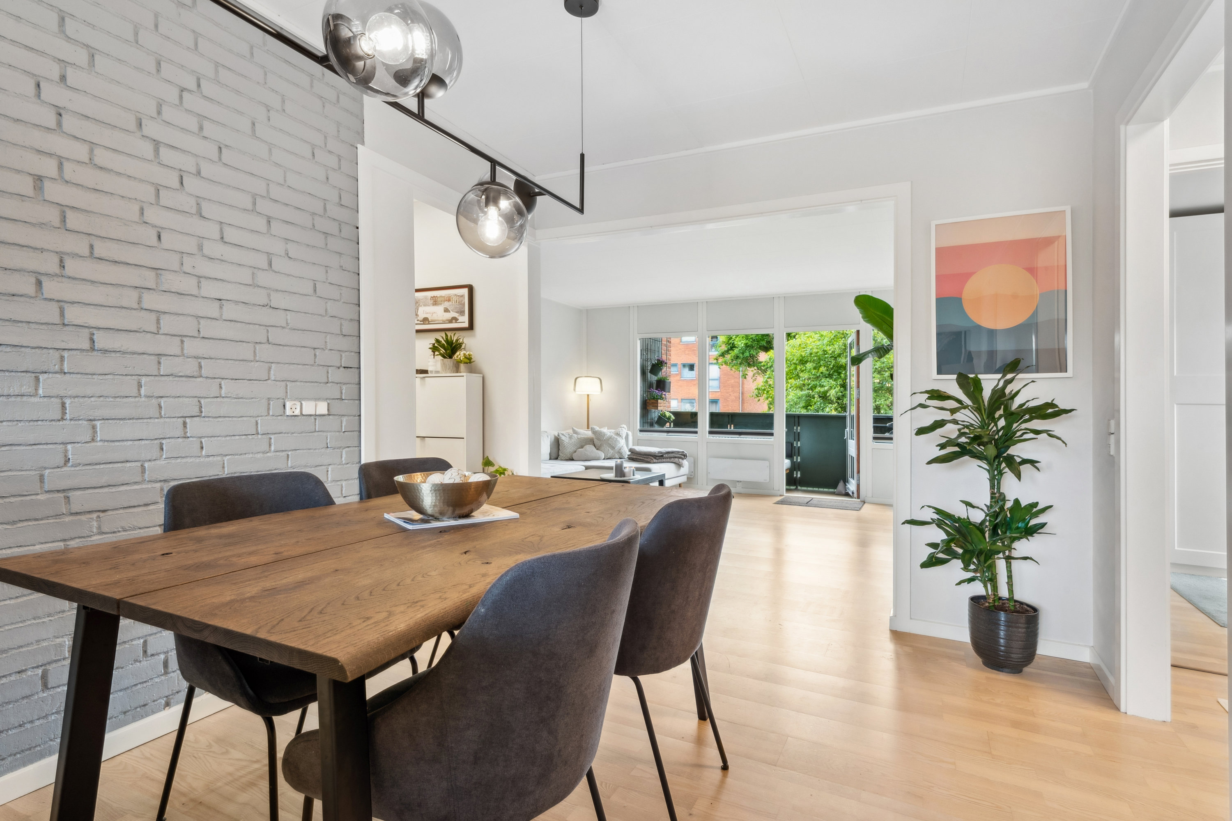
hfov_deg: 90.0
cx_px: 616
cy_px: 410
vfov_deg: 67.4
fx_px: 616
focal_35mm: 18
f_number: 13
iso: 400
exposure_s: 1/5
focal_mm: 18
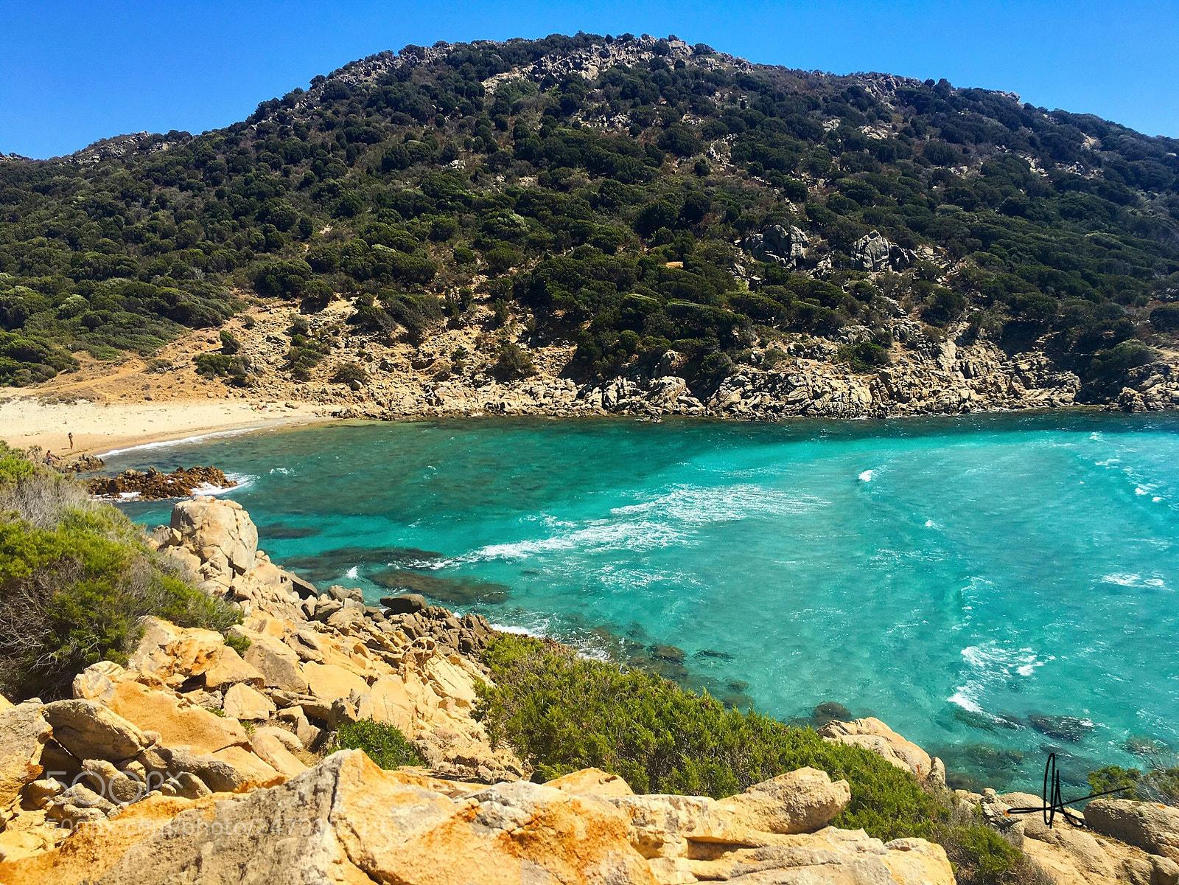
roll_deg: +1.5
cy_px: 442
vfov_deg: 48.2
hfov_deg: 61.7
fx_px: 988
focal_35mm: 29
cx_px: 590
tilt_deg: -6.1
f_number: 2.2
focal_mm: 4.15
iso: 25
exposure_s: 1/1538
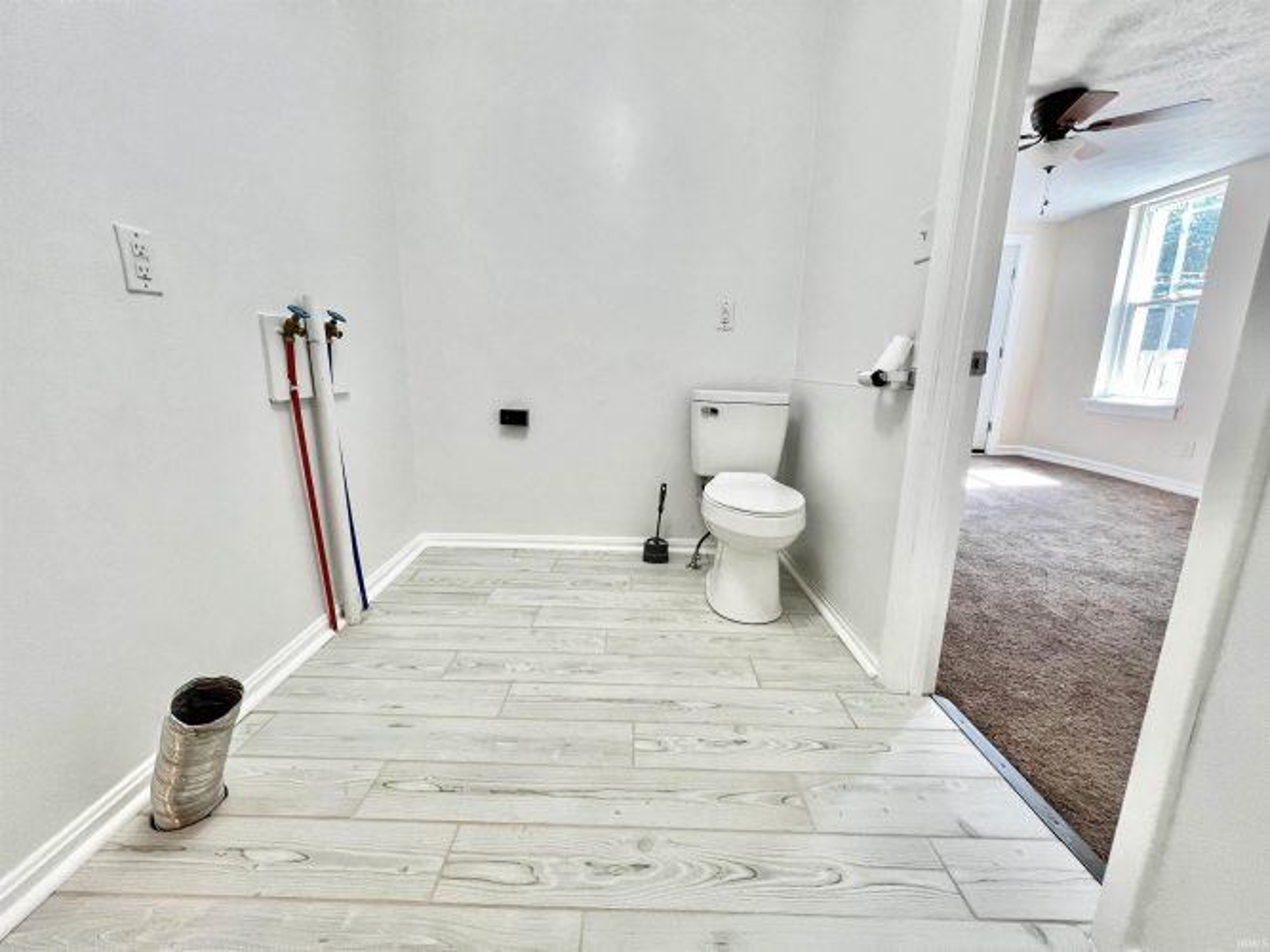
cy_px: 476
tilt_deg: -12.2
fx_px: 477
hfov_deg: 106.2
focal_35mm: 13
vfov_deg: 89.9
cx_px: 635
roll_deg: -0.7
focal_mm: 1.57
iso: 200
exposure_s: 1/120
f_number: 1.8
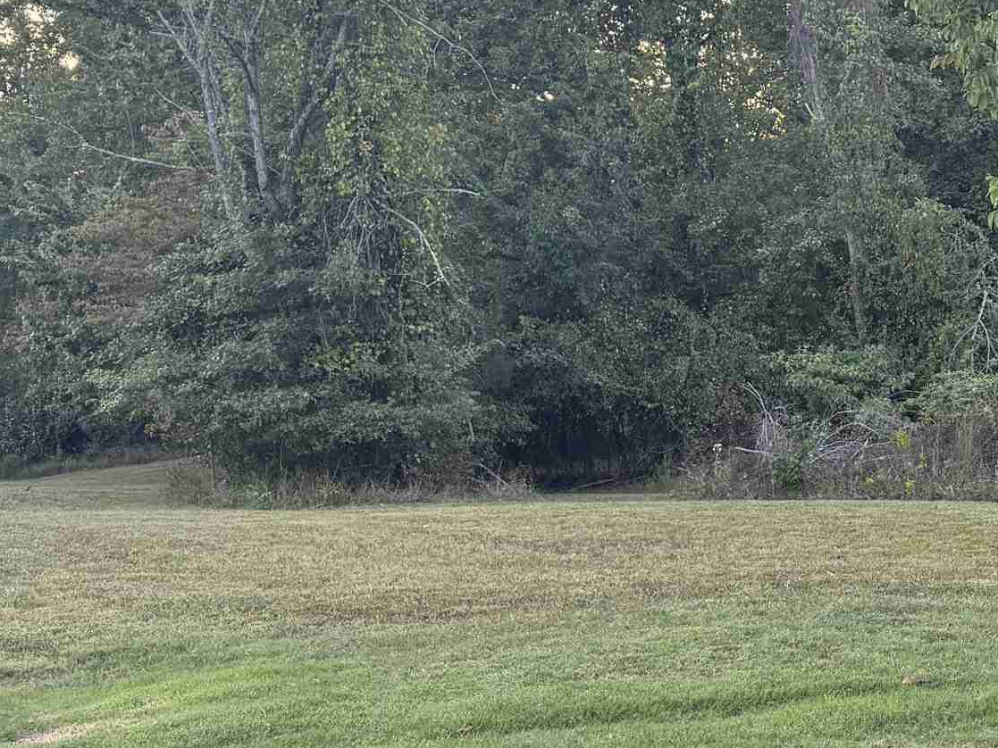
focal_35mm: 66
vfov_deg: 22.3
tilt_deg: -2.9
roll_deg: +1.2
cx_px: 1259
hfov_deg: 25.7
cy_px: 339
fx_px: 1903
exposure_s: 1/158
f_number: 1.78
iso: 100
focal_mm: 6.76
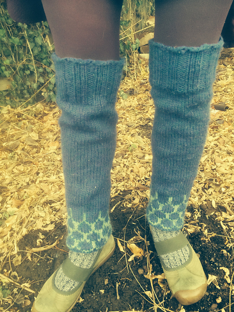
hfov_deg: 46.8
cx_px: 117
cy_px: 156
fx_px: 270
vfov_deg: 60.0
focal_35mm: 30
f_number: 2.2
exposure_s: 1/30
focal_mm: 4.12
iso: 50
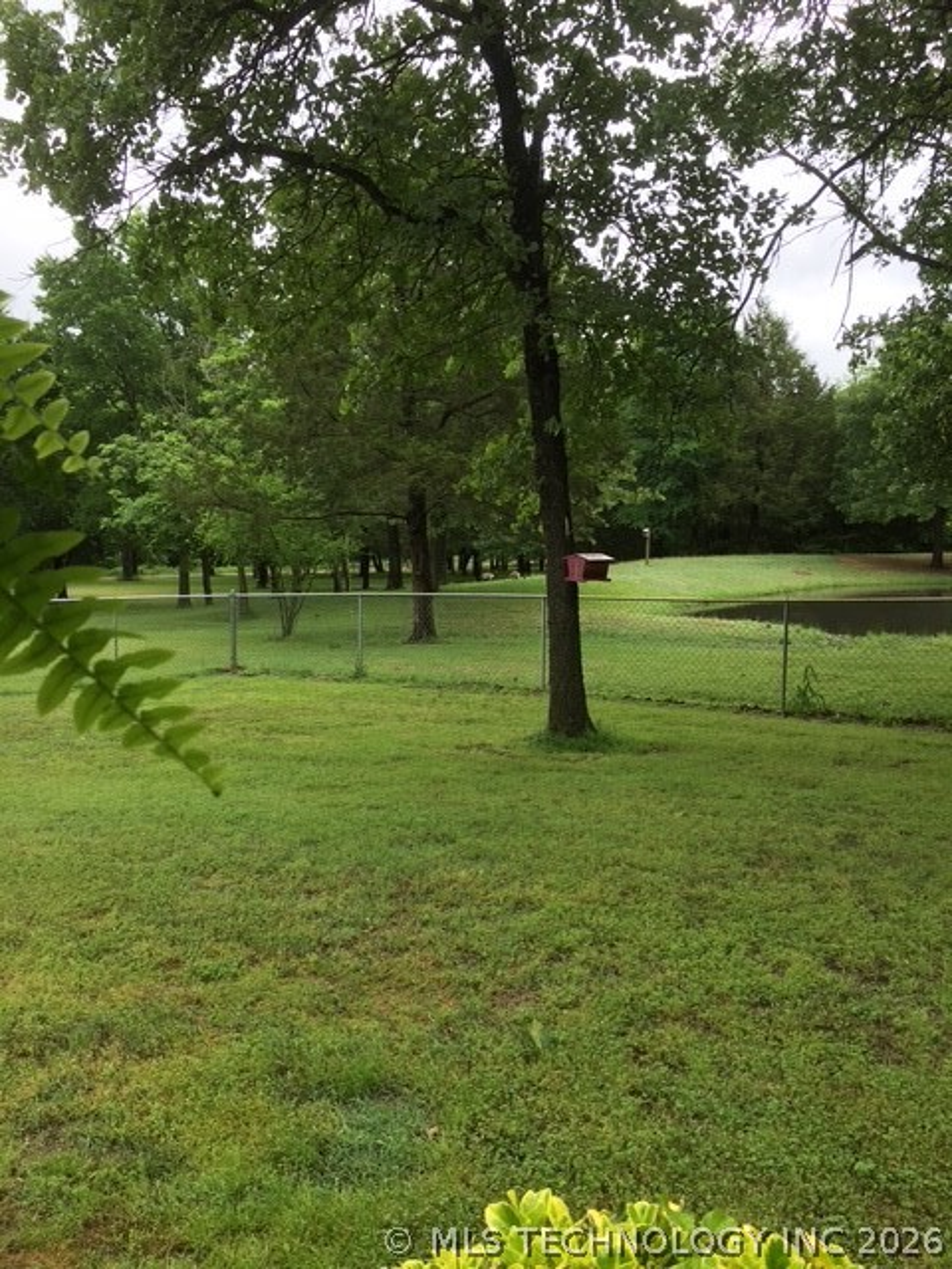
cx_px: 476
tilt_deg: -5.6
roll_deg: +0.6
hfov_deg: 48.2
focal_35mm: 29
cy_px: 634
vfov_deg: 61.7
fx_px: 1063
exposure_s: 1/247
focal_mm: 4.15
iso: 32
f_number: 2.2
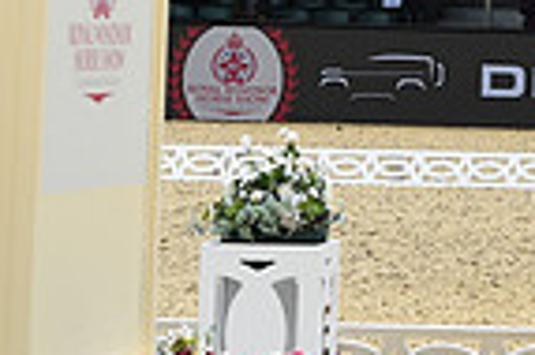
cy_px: -280
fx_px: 5403
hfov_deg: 5.5
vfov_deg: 3.7
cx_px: 1074
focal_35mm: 364
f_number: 5
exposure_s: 1/1250
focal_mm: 90
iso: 180
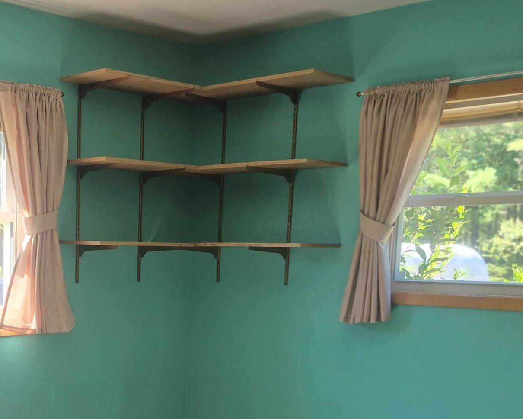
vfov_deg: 25.5
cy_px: 406
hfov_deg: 31.8
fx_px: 882
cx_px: 79
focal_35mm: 57
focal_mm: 5.4
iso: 50
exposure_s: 1/120
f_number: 1.8
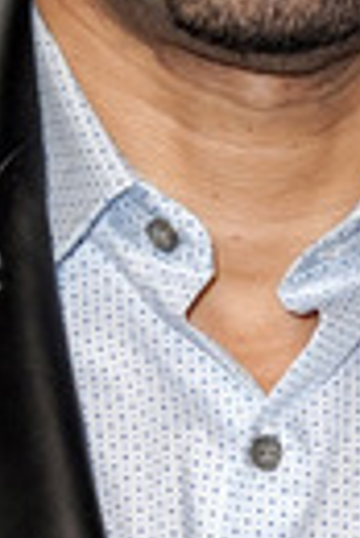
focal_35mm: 138
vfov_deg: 14.7
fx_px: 2064
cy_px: 66
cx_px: 242
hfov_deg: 10.0
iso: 500
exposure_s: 1/400
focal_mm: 45
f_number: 4
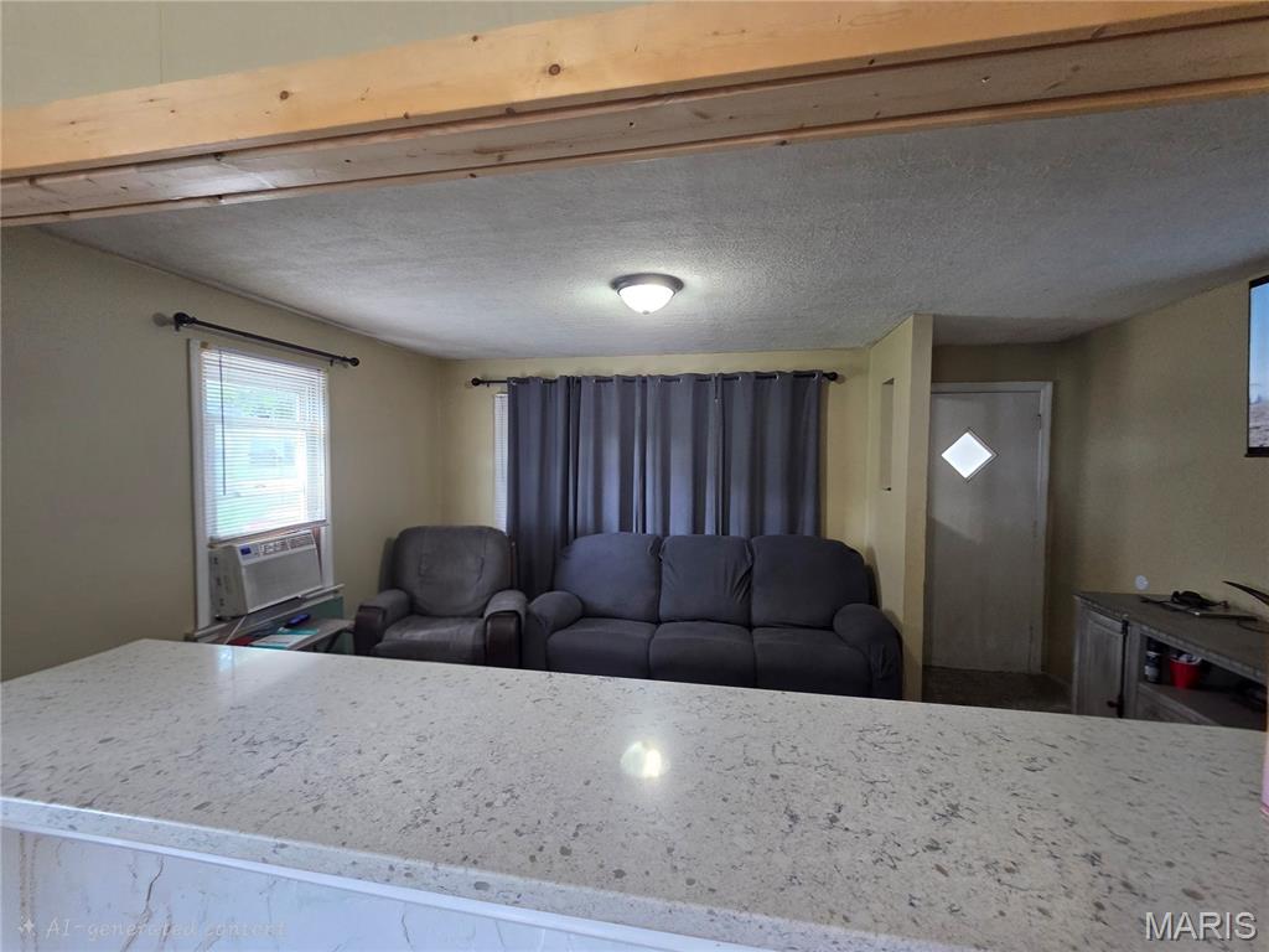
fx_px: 477
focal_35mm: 13
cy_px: 476
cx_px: 634
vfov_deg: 89.9
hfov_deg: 106.2
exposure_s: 1/60.2
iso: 400
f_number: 2.2
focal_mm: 2.2
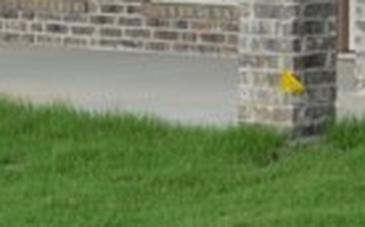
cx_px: 348
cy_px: -264
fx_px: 2157
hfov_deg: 9.6
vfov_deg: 5.9
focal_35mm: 217
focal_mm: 18
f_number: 8
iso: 100
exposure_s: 1/125
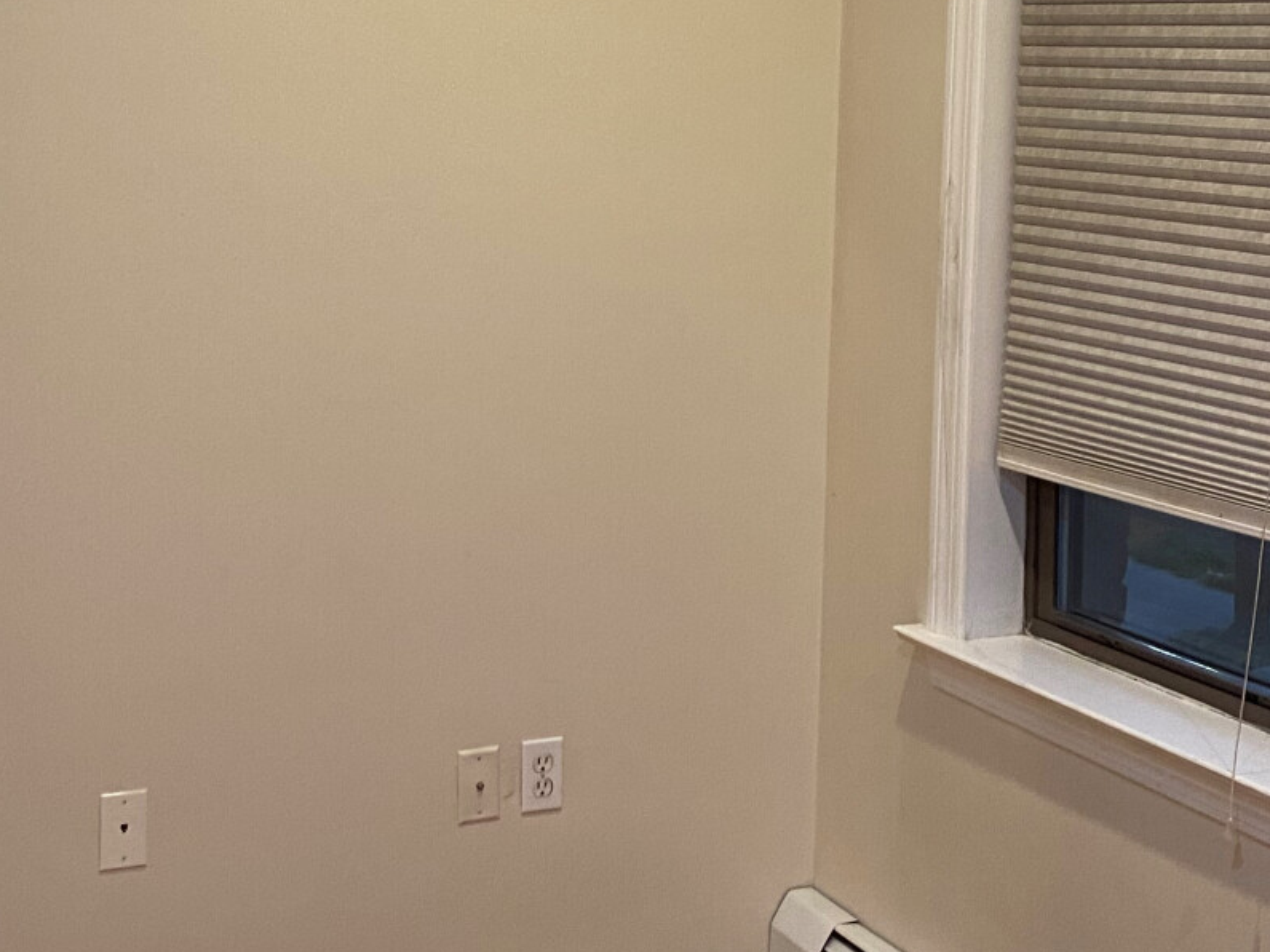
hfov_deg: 28.9
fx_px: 2458
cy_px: 308
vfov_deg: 21.8
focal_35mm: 67
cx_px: 542
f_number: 1.8
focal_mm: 4.25
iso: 200
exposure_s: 1/60
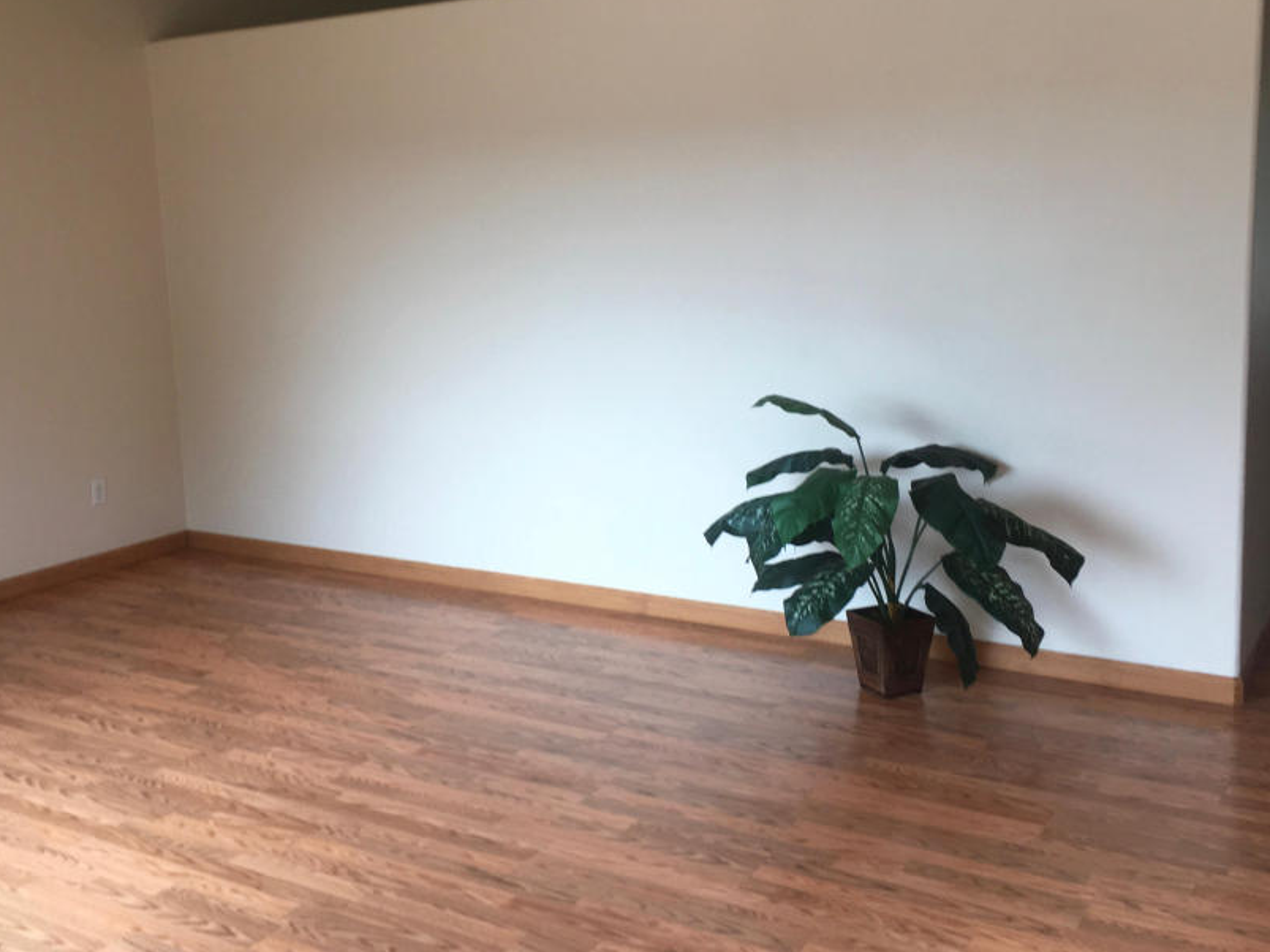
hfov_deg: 50.1
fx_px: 1357
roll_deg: +0.9
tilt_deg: -6.8
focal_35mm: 37
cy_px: 433
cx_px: 588
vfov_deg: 38.6
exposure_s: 1/60
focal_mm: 4.15
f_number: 2.2
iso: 32
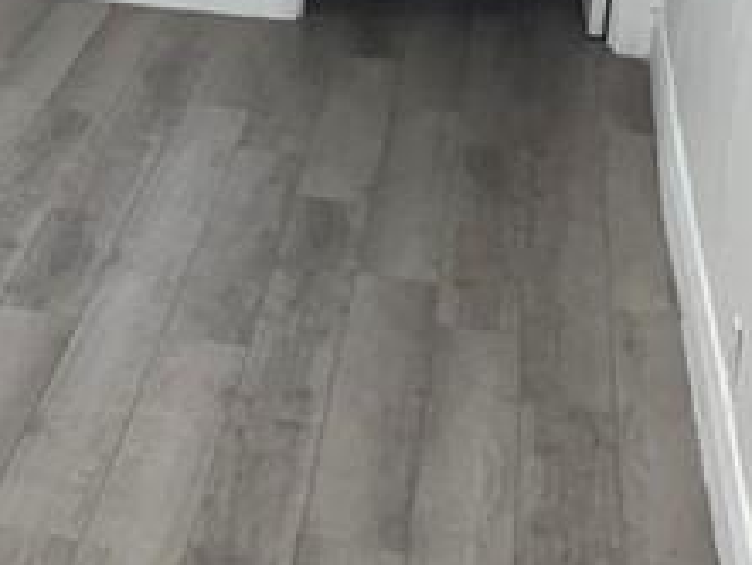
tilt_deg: -12.0
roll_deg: +0.0
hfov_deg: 15.3
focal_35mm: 111
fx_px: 2413
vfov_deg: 13.0
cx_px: -602
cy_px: -106
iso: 125
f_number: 1.78
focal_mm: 6.76
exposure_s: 1/120
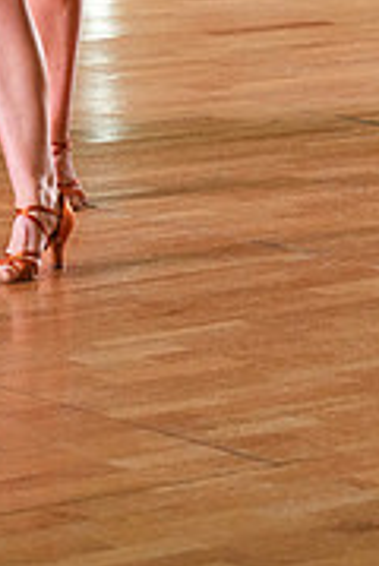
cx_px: -216
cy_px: -281
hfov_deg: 5.0
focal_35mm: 275
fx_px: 4326
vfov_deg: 7.4
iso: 1600
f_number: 4.5
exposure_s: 1/200
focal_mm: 85
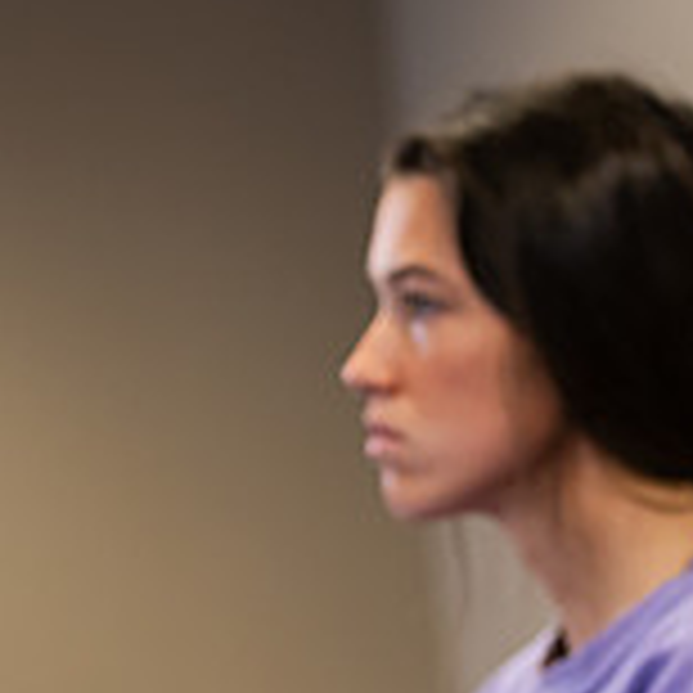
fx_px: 6229
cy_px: 493
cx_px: 724
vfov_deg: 6.4
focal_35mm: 275
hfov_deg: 6.3
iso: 640
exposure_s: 1/160
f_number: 3.2
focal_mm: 86
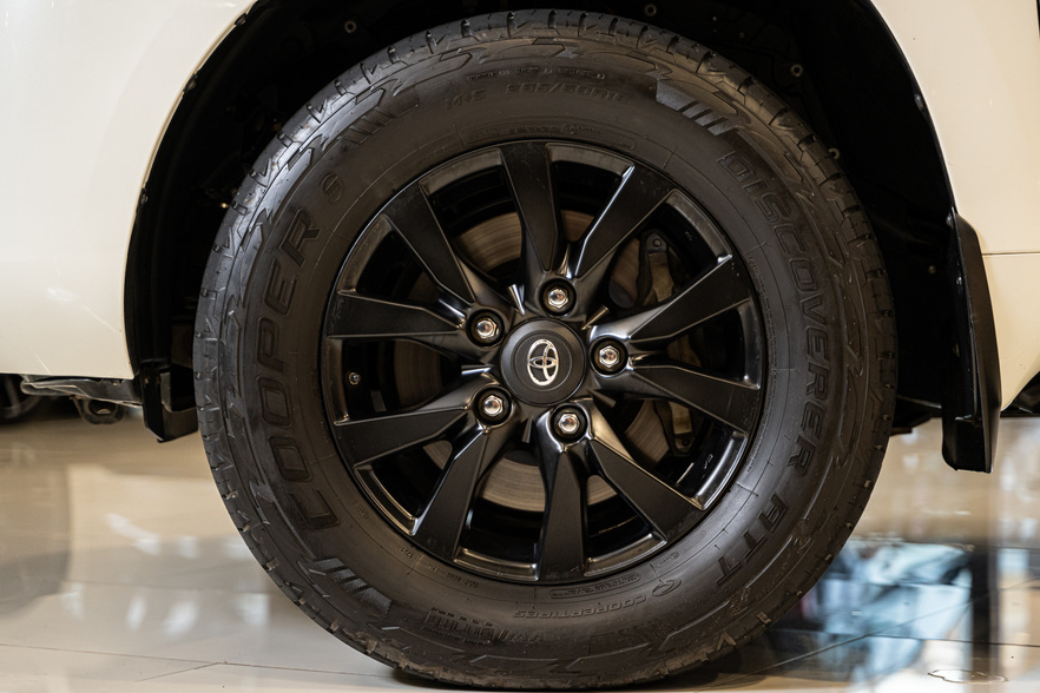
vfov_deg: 15.7
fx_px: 2513
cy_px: 369
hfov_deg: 23.4
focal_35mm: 87
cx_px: 541
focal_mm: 75
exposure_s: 1/125
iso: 640
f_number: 2.8
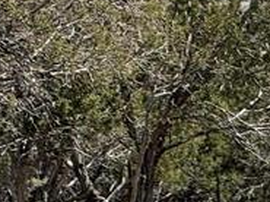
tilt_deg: +0.7
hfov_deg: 3.0
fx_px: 5185
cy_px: -186
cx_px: 630
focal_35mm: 666
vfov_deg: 2.2
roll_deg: +0.6
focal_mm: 15.66
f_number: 2.8
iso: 50
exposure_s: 1/1650
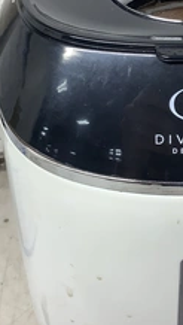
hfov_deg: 19.2
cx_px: 159
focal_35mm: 62
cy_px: 104
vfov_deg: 33.5
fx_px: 534
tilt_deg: -46.1
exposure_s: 1/60
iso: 64
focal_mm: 3.3
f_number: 2.4
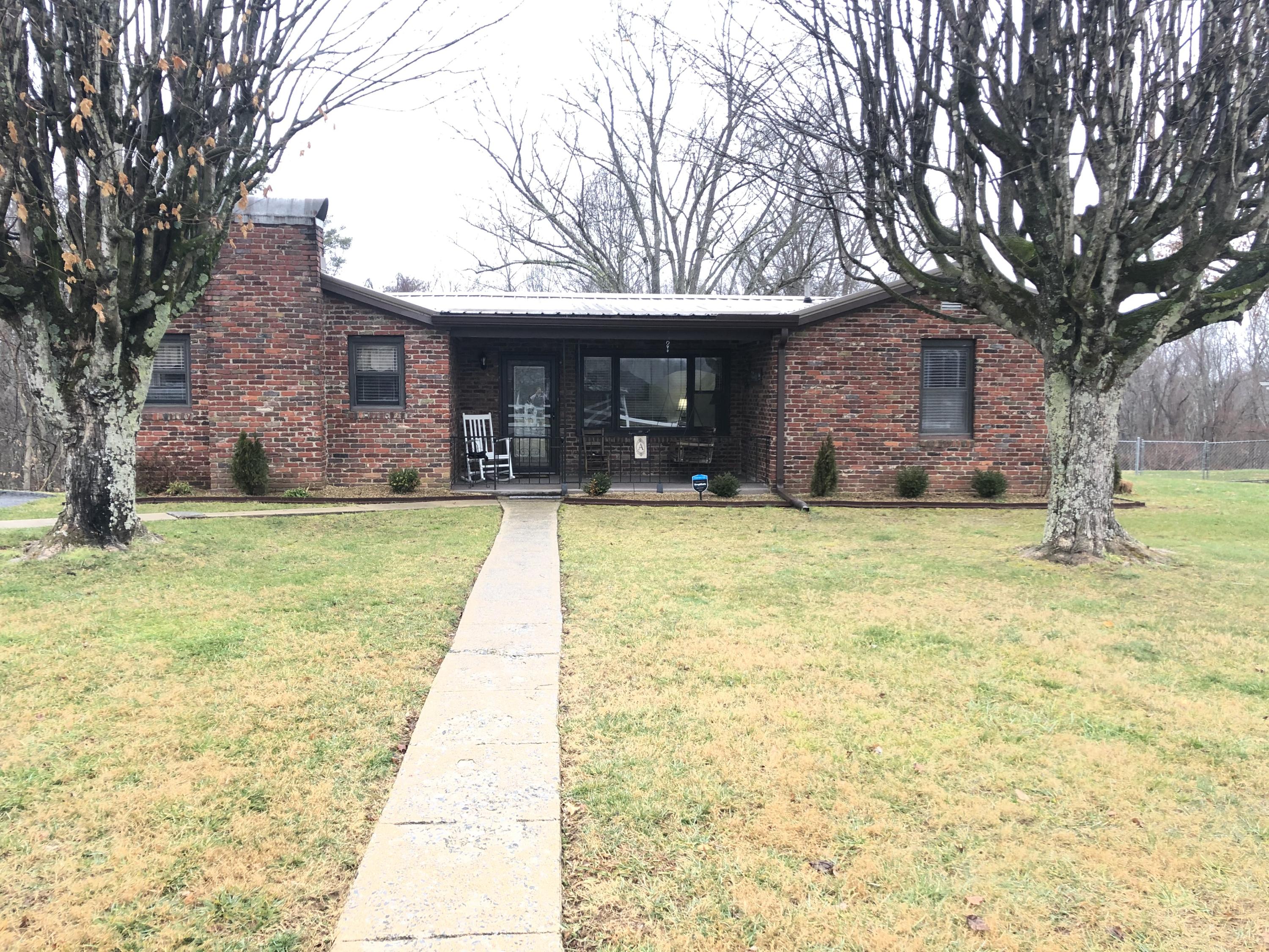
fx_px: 1026
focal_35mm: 28
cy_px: 476
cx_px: 634
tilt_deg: -3.7
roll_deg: +0.4
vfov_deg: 49.7
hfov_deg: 63.4
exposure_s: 1/40
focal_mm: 4
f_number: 1.8
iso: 25
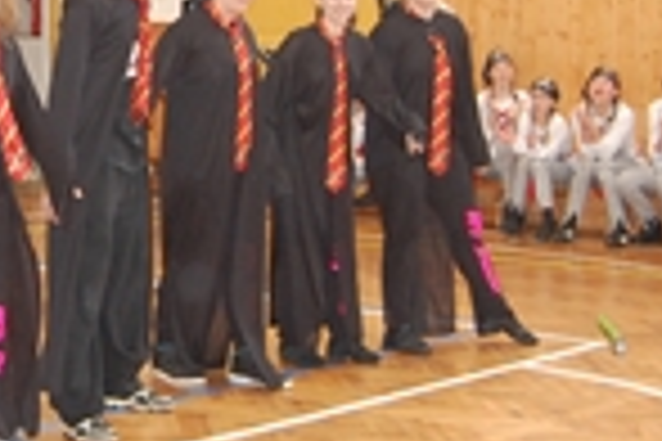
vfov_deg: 12.1
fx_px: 2059
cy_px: 0
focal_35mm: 112
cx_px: -41
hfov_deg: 17.7
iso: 900
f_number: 3.8
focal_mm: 22
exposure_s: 1/60
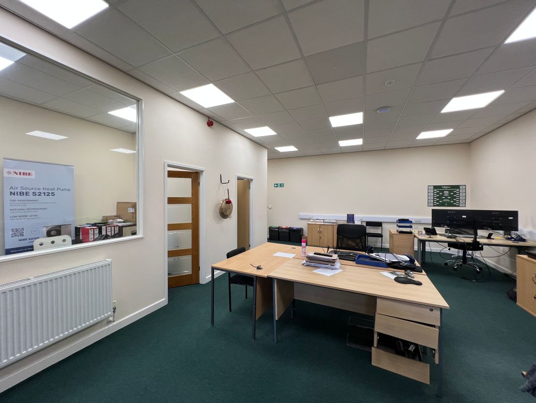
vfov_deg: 89.9
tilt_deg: -0.9
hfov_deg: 106.2
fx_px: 201
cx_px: 268
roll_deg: +0.2
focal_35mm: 13
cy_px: 202
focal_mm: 1.57
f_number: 1.8
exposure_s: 1/100
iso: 80
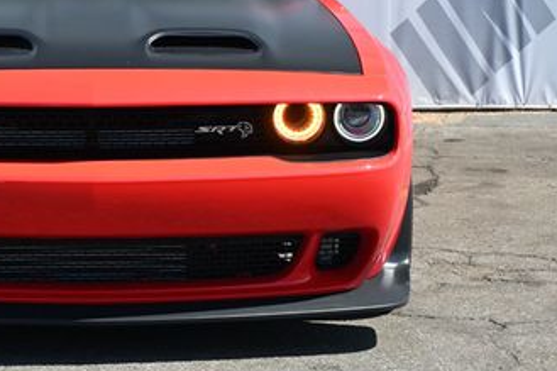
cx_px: 86
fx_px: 1809
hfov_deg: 17.3
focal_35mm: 117
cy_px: 59
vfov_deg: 11.6
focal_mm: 40
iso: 200
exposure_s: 1/250
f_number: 5.6
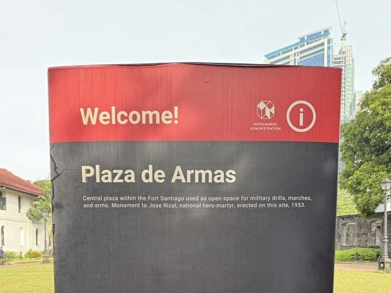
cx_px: 190
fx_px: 373
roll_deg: -0.6
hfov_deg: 55.4
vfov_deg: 40.0
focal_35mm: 33
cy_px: 260
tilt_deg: -1.5
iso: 125
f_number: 1.78
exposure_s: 1/243
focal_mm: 6.76
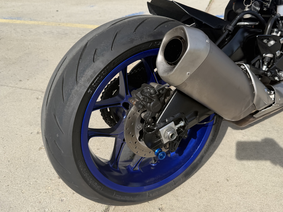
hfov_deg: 59.9
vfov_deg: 46.8
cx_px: 149
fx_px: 245
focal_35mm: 30
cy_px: 98
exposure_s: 1/3145
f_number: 1.78
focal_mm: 6.76
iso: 80
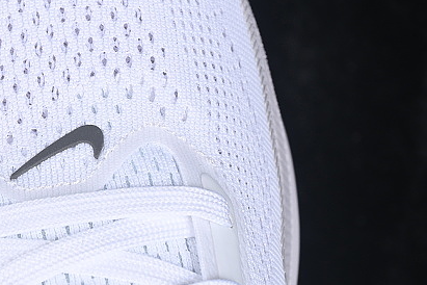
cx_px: 57
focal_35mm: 197
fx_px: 2336
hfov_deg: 10.4
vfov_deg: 7.0
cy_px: 111
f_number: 7.1
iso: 160
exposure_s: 1/80
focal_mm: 50
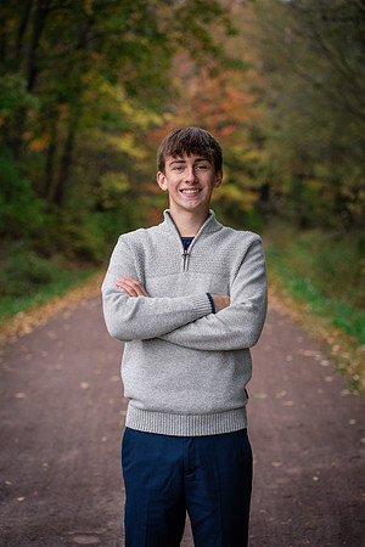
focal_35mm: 85
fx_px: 1293
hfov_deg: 16.1
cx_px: 182
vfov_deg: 23.9
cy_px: 274
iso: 640
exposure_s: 1/400
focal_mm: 85
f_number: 3.5
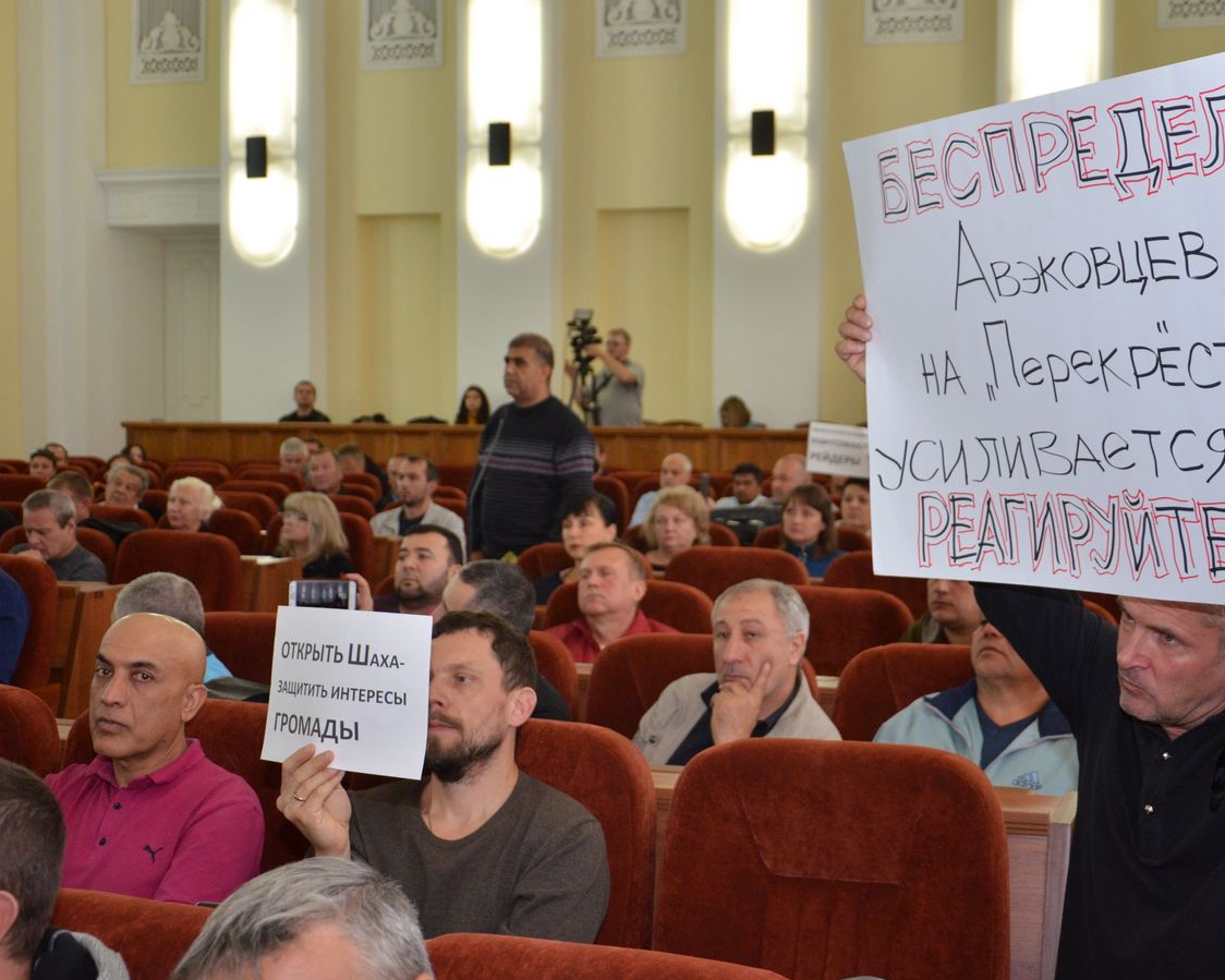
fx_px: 1776
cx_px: 701
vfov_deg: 30.8
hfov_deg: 38.0
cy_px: 478
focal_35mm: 49
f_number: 4
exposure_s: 1/250
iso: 1000
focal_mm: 28
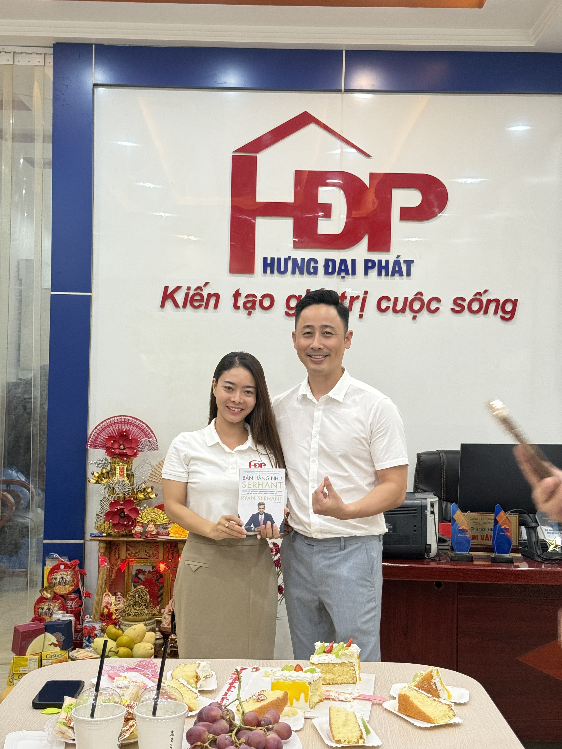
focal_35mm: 48
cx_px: 281
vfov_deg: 39.7
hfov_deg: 30.3
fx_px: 1039
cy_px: 374
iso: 160
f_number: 1.78
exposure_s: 1/50
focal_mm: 6.76
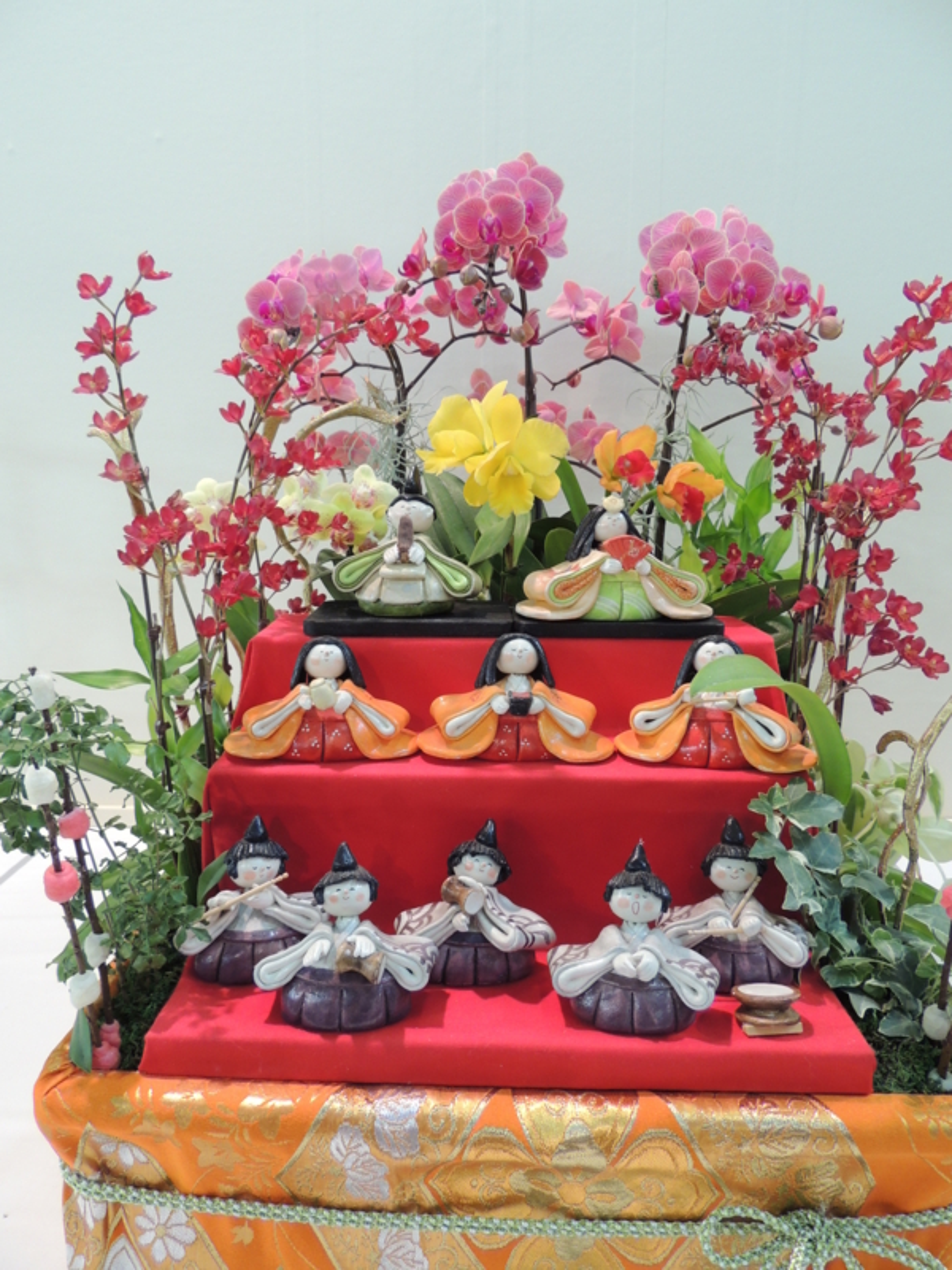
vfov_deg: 71.6
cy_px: 635
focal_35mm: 24
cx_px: 476
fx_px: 880
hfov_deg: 56.8
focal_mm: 4.3
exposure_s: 1/30
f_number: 3
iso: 180
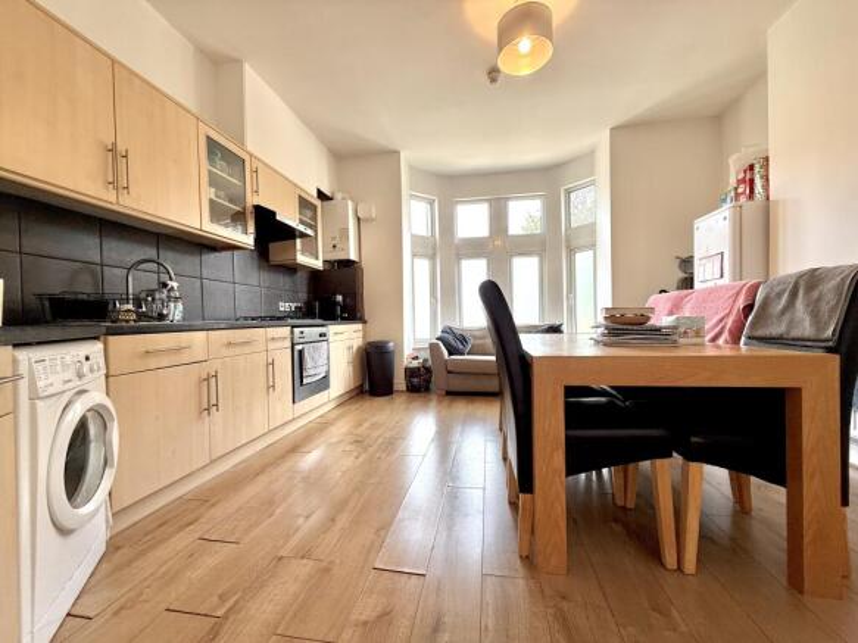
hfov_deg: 102.1
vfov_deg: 85.7
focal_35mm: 14
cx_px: 429
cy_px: 322
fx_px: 347
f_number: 2.2
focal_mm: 2.22
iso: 100
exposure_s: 1/100
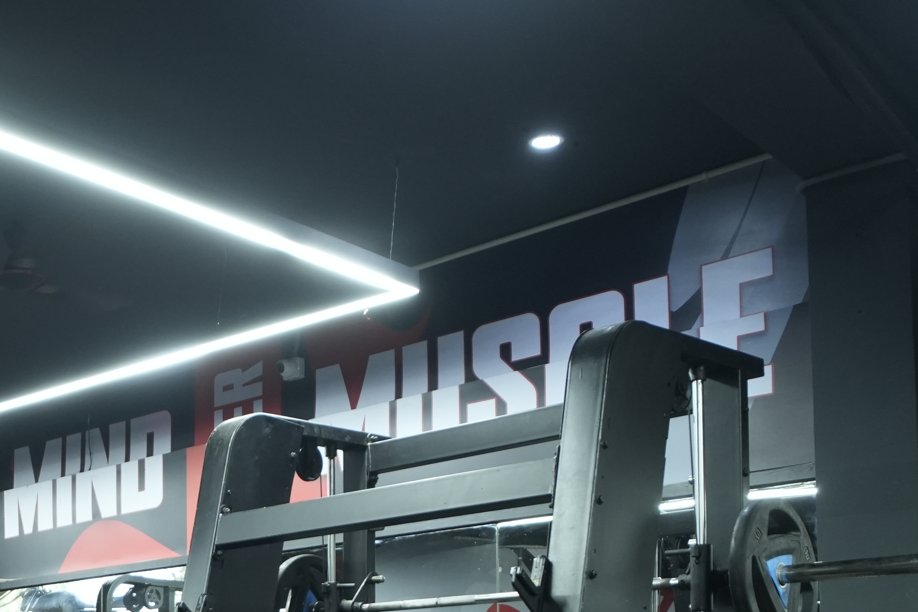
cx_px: -114
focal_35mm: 51
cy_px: 681
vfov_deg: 24.6
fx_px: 1300
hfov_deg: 33.4
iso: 1000
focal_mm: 18
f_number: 2.8
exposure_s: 1/100
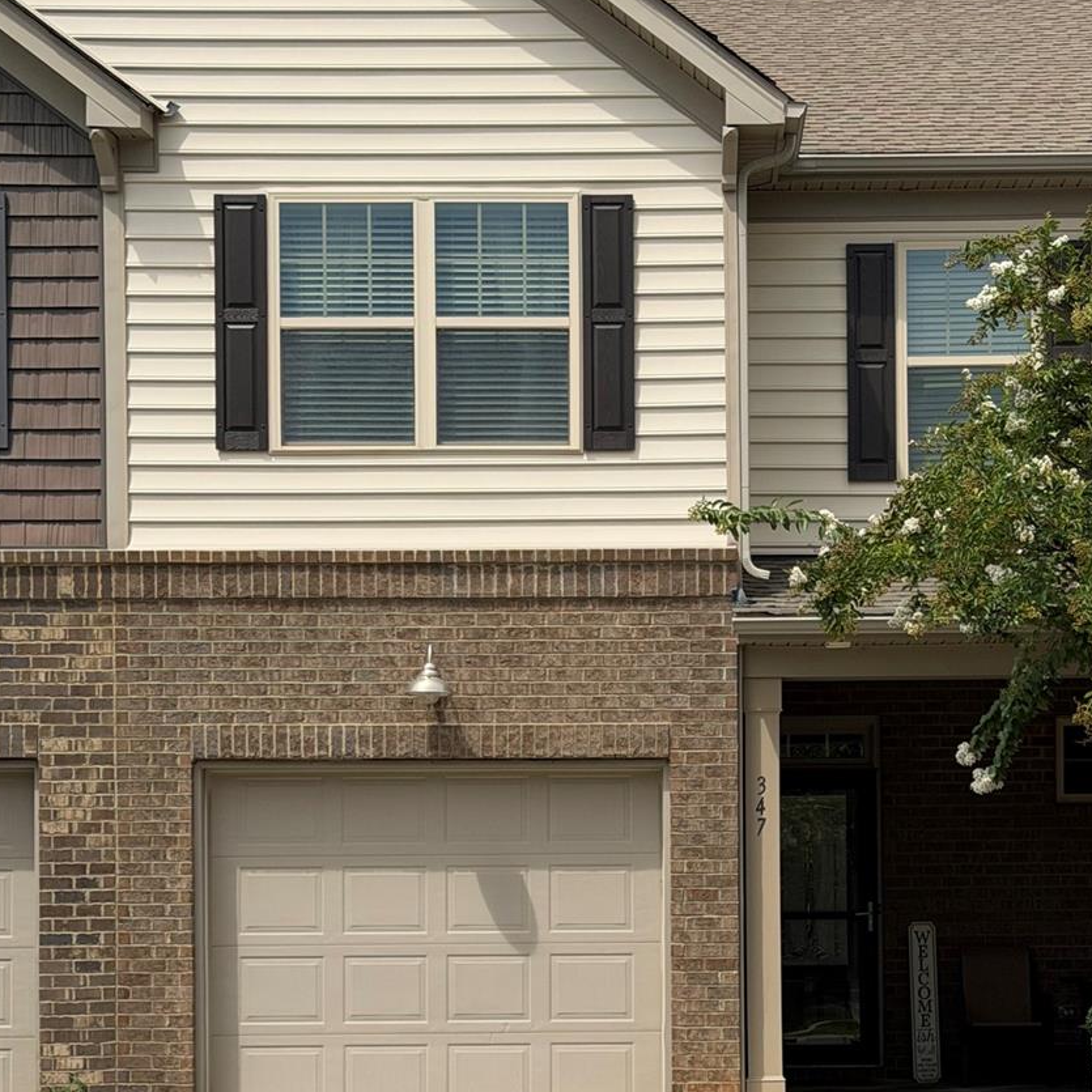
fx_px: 2784
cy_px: 862
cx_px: 677
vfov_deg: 21.9
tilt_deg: +3.1
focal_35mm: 78
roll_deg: -0.1
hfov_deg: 22.1
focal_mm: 6.76
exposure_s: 1/5587
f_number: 1.78
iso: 64
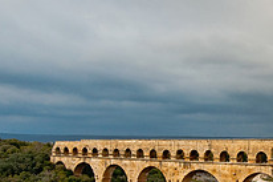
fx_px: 480
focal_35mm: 63
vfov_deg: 21.0
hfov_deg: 30.3
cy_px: 160
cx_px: 245
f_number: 8
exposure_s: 1/250
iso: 200
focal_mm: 15
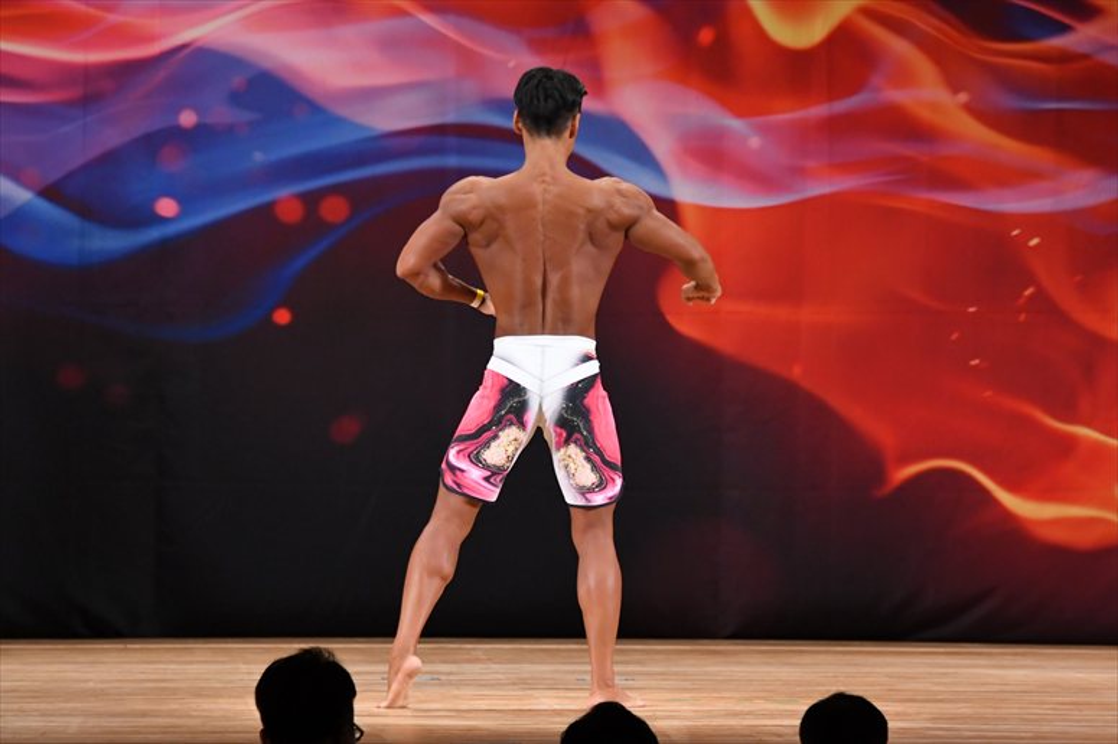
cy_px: 372
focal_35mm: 225
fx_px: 6984
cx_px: 559
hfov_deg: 9.2
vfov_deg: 6.1
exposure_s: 1/400
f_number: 5.6
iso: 3200
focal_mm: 150
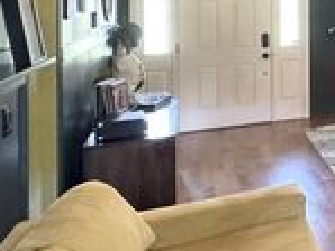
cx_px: 666
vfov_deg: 23.2
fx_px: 581
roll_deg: +0.6
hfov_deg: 19.2
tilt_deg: +0.1
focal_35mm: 60
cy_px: -11
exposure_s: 1/60
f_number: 2.2
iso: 800
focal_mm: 2.22
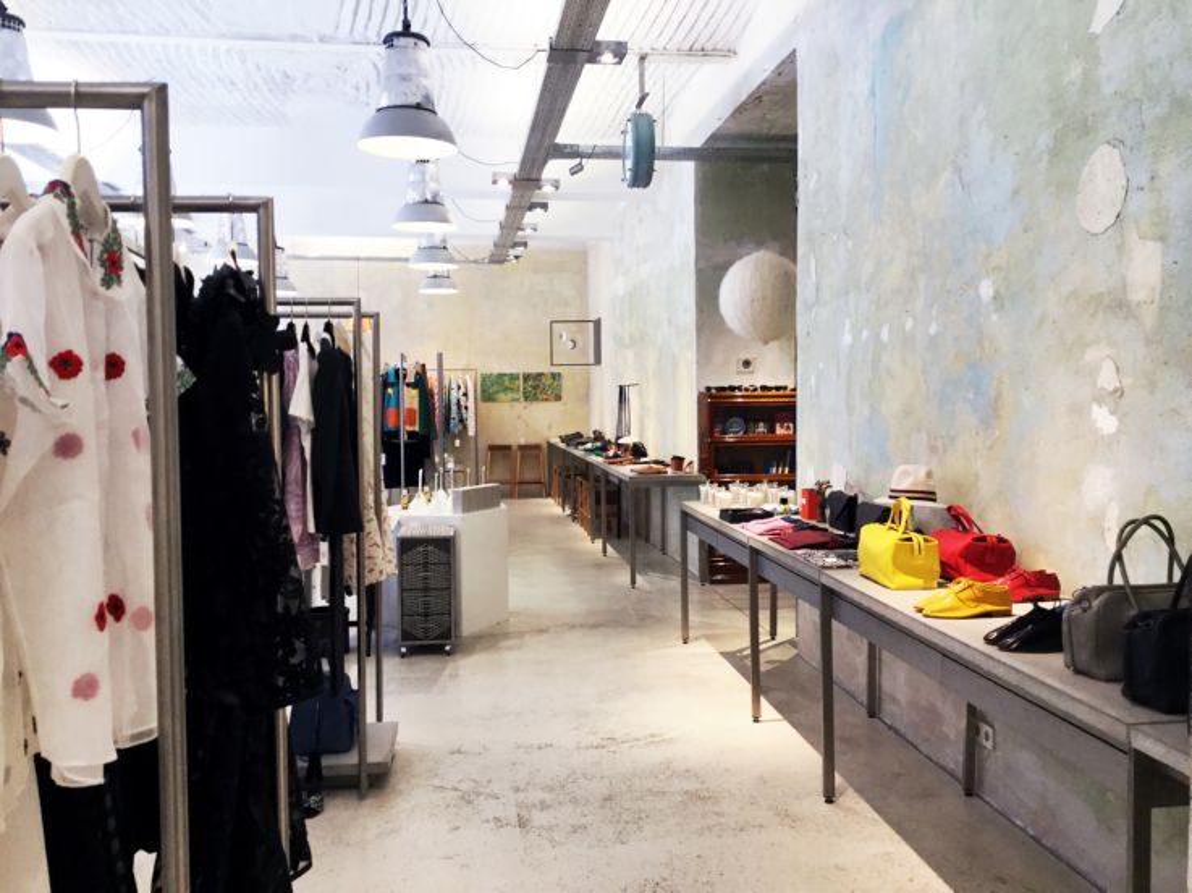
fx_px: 1067
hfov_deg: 58.4
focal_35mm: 31
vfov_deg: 45.4
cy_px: 446
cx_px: 596
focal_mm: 3.3
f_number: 2.4
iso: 40
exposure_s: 1/33
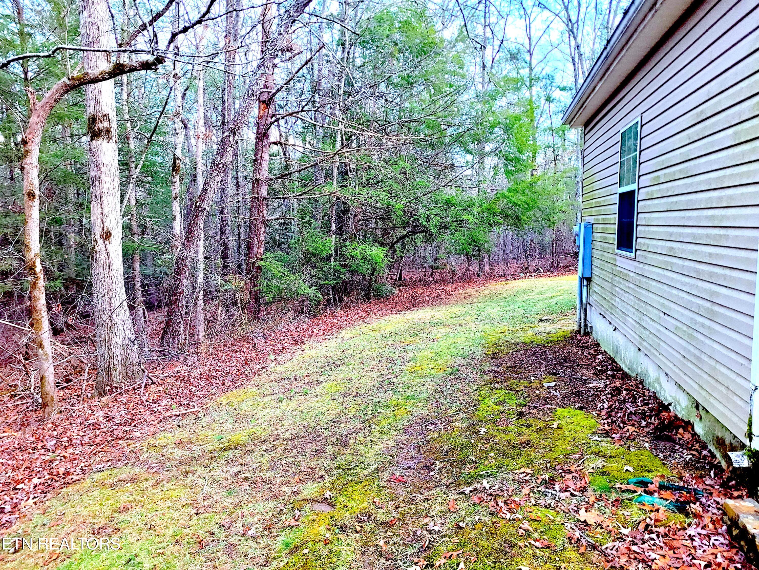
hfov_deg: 67.3
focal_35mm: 26
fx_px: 570
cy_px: 285
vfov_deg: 53.1
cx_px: 380
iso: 320
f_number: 1.8
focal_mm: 5.4
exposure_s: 1/40
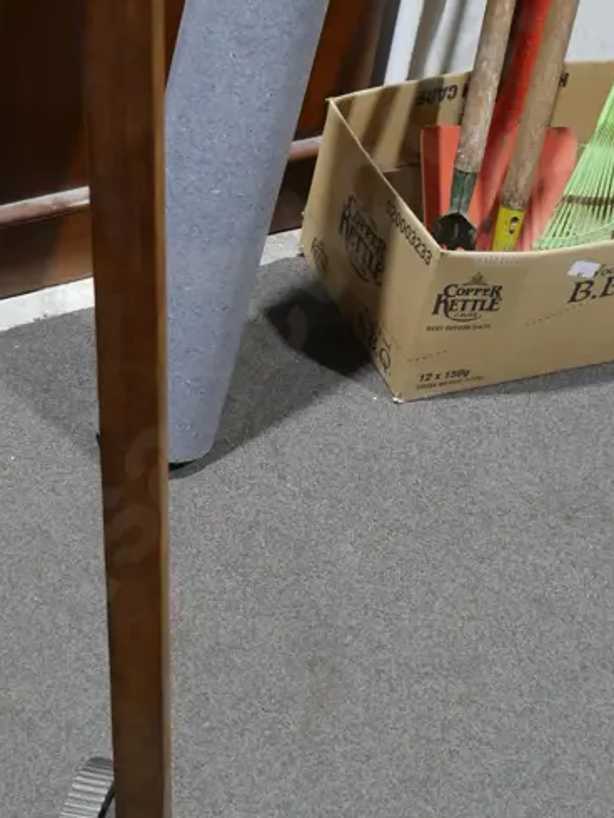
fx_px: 1678
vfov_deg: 27.4
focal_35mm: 71
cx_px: 224
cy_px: 384
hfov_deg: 20.7
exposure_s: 1/60
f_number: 4
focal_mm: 17
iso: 500
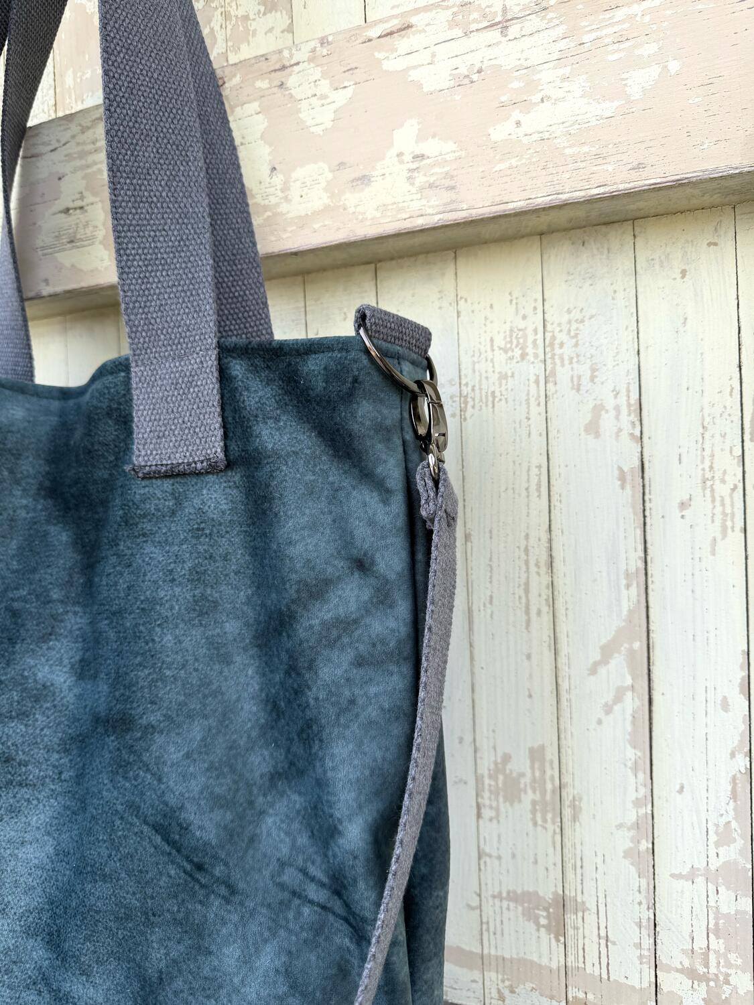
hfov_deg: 56.8
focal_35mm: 24
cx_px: 377
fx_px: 697
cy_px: 502
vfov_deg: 71.6
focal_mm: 6.76
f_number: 1.78
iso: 80
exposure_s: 1/722
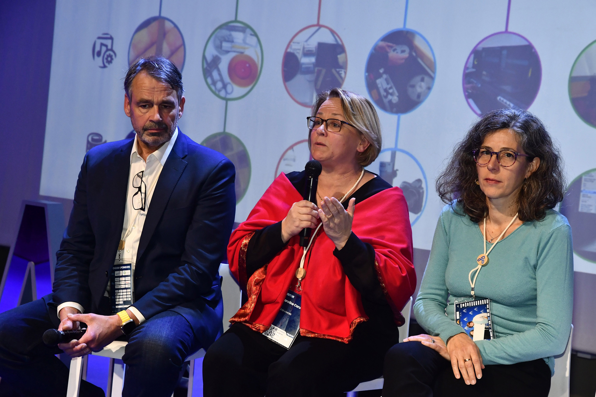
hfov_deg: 24.2
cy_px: 198
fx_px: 1391
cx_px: 298
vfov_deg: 16.3
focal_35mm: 84
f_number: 5.6
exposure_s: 1/160
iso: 1250
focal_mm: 56
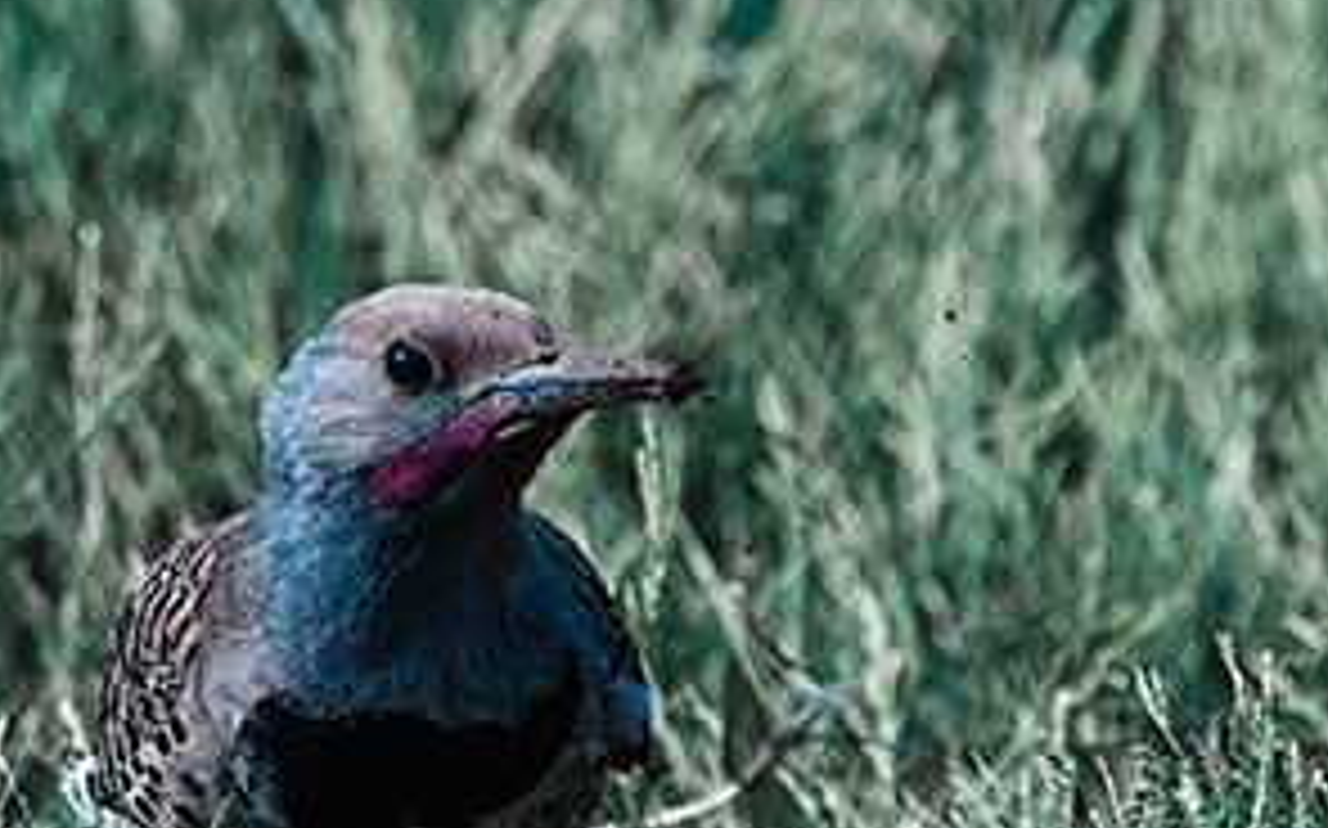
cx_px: 221
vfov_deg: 0.7
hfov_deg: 1.2
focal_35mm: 1815
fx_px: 65652
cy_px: 713
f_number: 12
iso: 4000
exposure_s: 1/3200
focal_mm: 1050
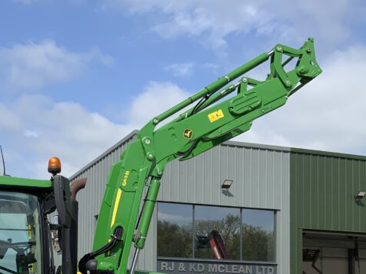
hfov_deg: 30.8
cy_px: 261
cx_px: 99
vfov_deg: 22.9
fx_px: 655
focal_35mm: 62
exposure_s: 1/2320
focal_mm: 3
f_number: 1.8
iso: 16
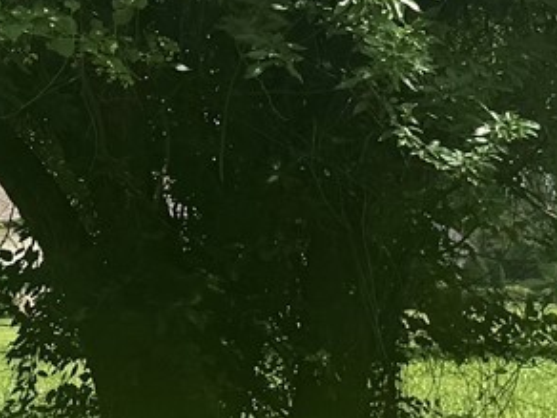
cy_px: 34
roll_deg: +1.4
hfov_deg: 12.2
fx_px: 2542
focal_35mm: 158
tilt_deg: +6.5
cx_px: -147
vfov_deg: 9.3
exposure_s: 1/2907
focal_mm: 6.76
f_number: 1.78
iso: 80
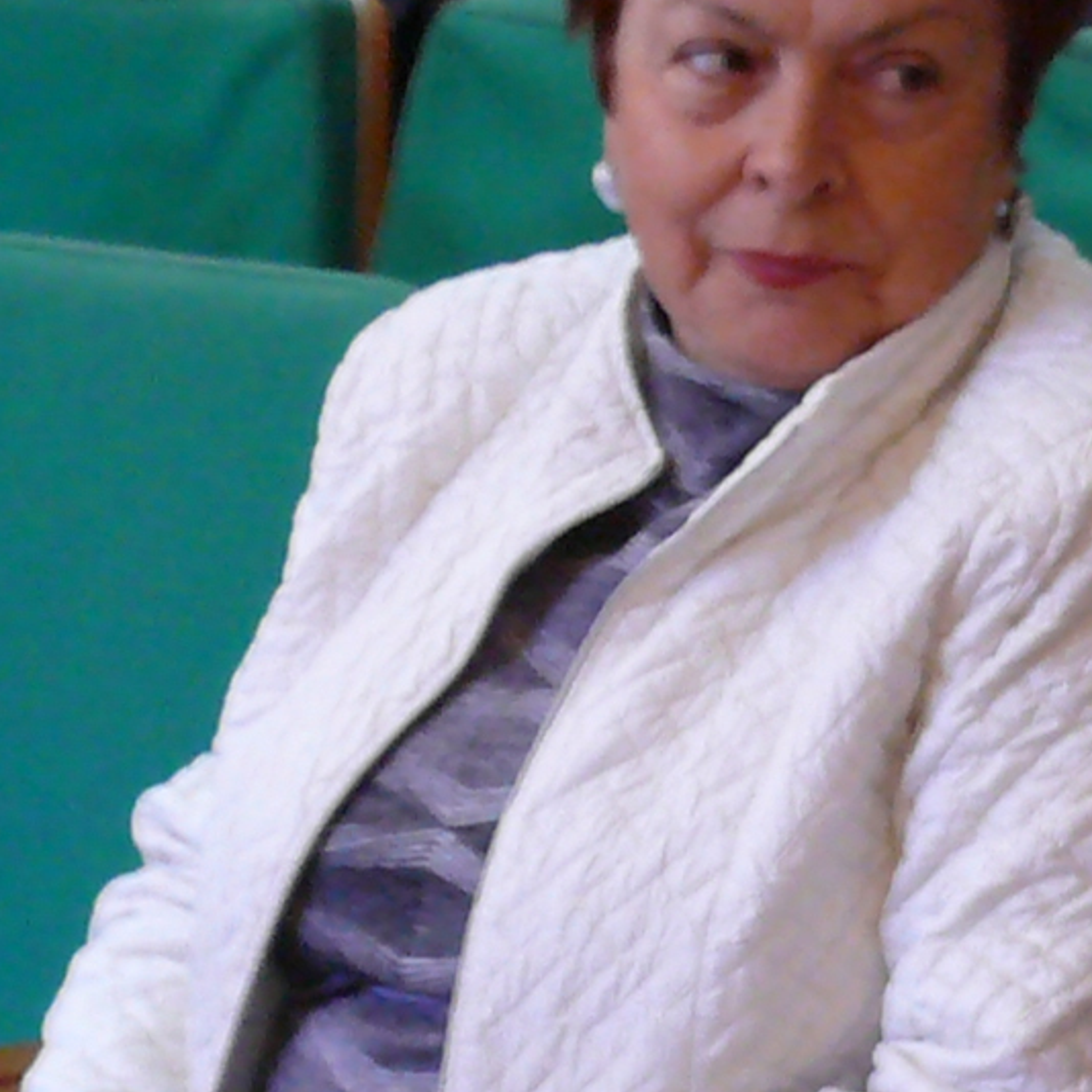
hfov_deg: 9.2
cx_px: 1219
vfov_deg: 9.2
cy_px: 1143
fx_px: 6745
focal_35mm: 189
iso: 200
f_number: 2.8
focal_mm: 7.4
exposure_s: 1/2
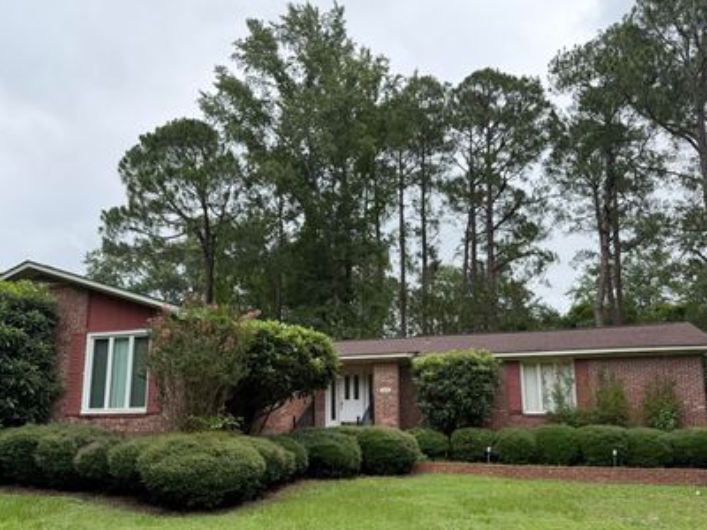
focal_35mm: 30
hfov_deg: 59.9
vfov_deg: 46.5
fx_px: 613
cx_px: 322
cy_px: 324
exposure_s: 1/1385
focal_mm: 6.76
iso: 80
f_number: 1.78
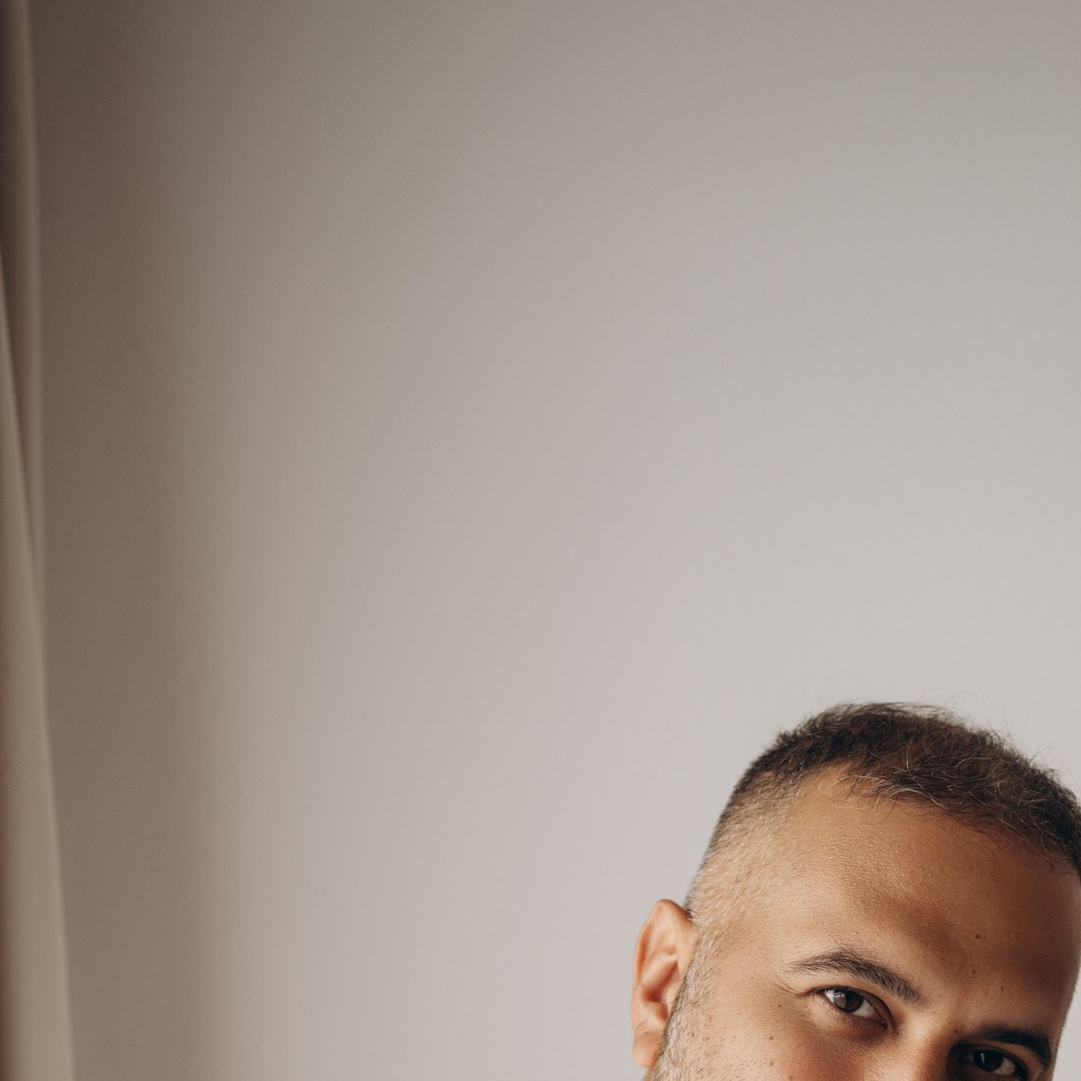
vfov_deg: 17.5
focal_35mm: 91
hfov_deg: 18.9
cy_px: 1514
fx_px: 3215
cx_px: 831
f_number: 2.5
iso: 125
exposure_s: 1/200
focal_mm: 35
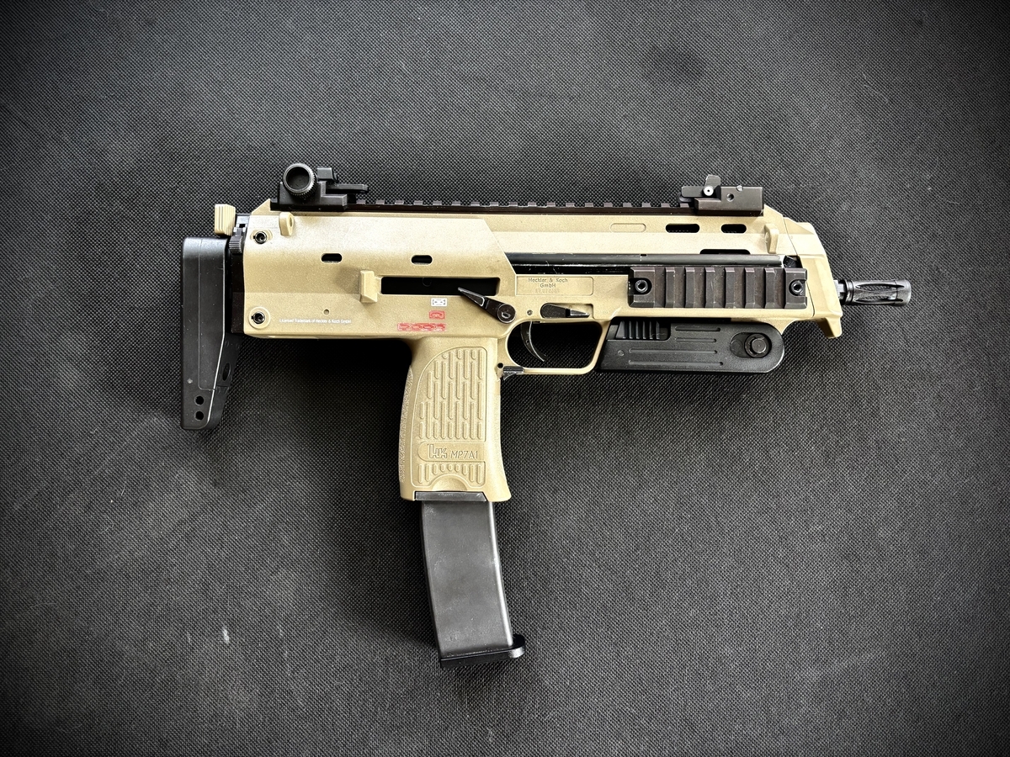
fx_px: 759
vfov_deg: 53.1
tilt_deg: -86.6
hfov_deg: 67.3
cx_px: 505
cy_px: 378
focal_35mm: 26
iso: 400
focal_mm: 5.96
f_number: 1.6
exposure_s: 1/60
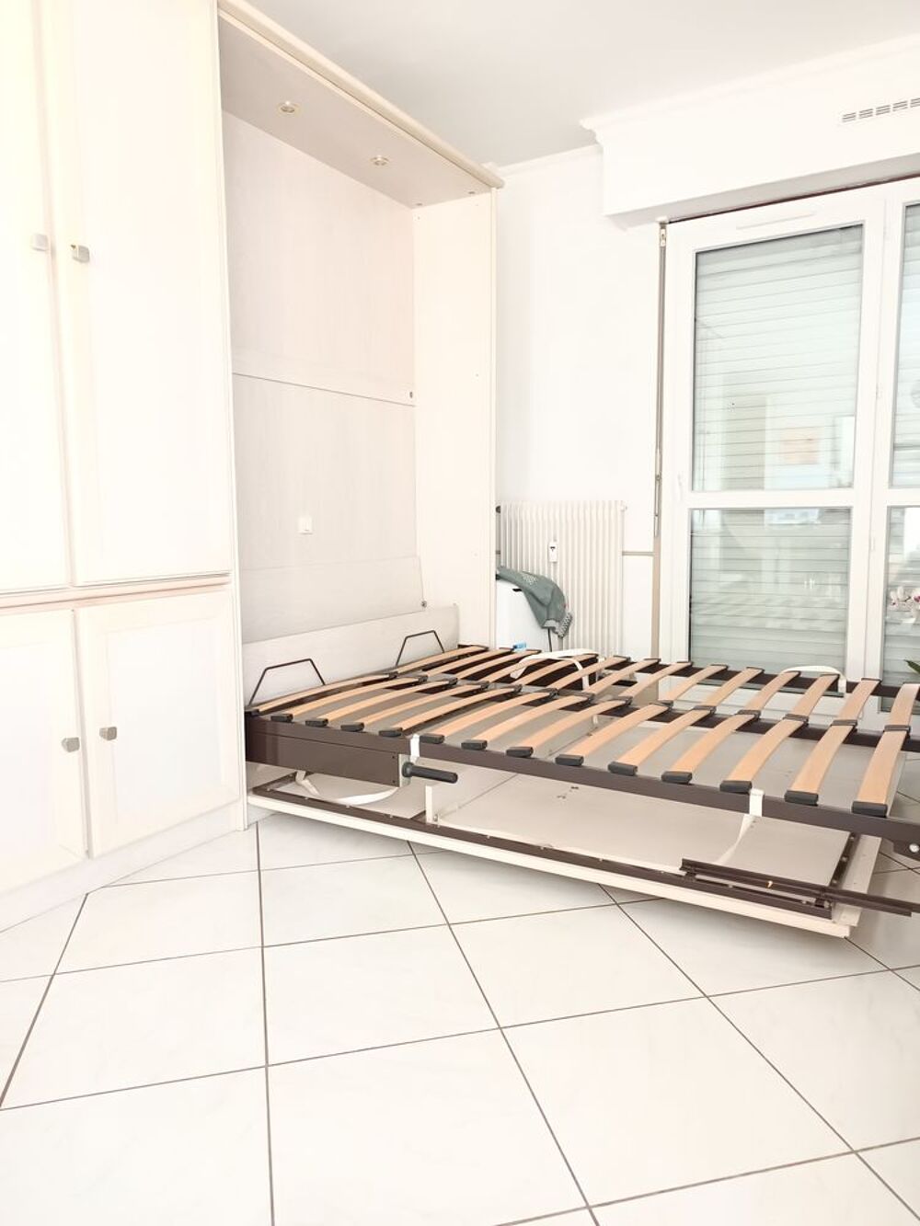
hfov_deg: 56.8
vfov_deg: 71.6
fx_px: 850
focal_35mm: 24
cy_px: 613
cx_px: 460
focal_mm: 5.31
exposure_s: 1/33.3
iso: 1206
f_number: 1.7
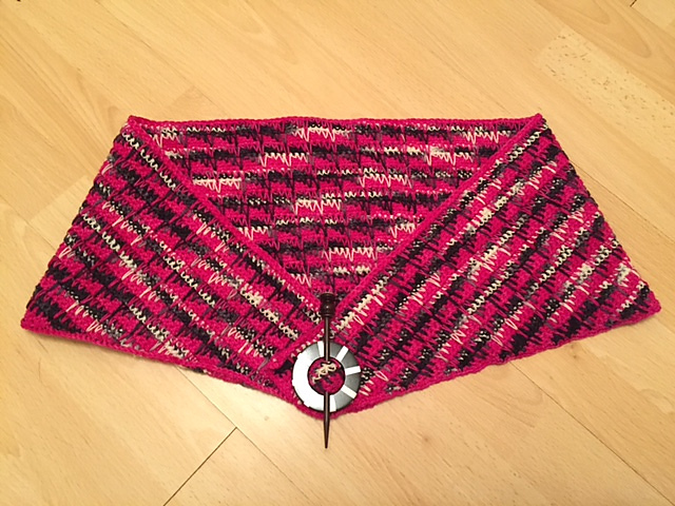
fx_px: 565
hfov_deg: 61.7
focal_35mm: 29
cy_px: 253
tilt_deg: -72.9
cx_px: 338
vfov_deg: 48.2
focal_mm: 4.15
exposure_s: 1/17
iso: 320
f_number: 2.2
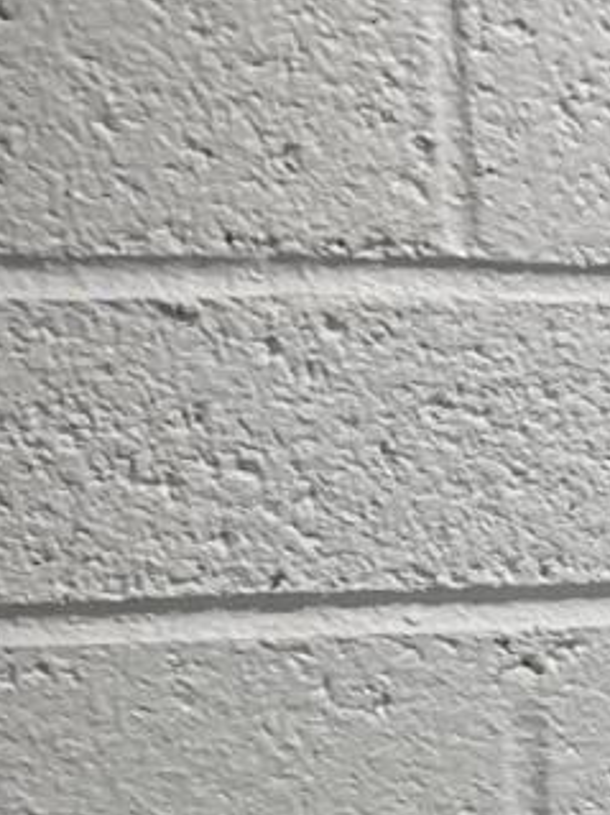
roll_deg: +2.9
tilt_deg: -6.4
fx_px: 3832
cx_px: 1901
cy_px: 961
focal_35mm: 163
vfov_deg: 11.9
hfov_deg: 7.8
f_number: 1.5
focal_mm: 5.7
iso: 50
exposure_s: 1/121
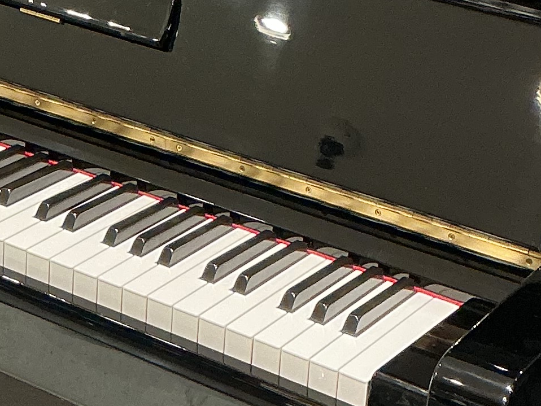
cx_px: 19
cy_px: -21
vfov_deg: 12.0
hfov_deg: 15.9
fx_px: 1907
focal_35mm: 122
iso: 80
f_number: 1.8
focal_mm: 3
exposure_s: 1/60
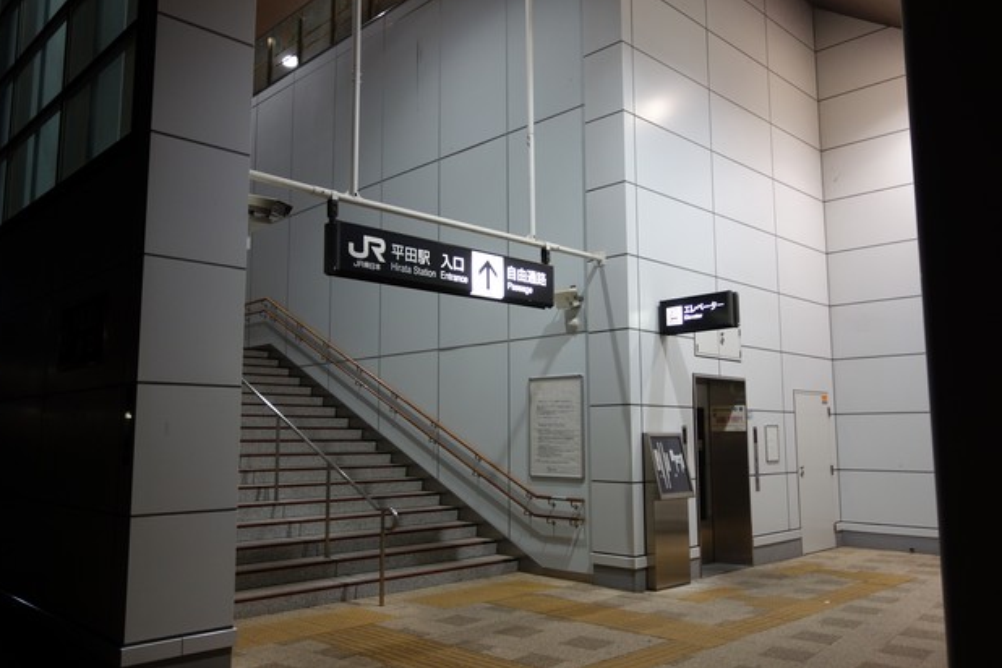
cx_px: 495
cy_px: 332
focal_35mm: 29
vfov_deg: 45.0
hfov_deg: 63.7
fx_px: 807
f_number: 1.8
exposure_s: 1/30
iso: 160
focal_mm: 10.4
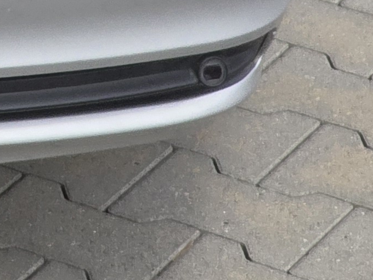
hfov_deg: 4.7
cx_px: -560
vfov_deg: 3.6
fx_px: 4375
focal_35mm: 406
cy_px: -425
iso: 80
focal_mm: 7.9
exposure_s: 1/2000
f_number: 2.4
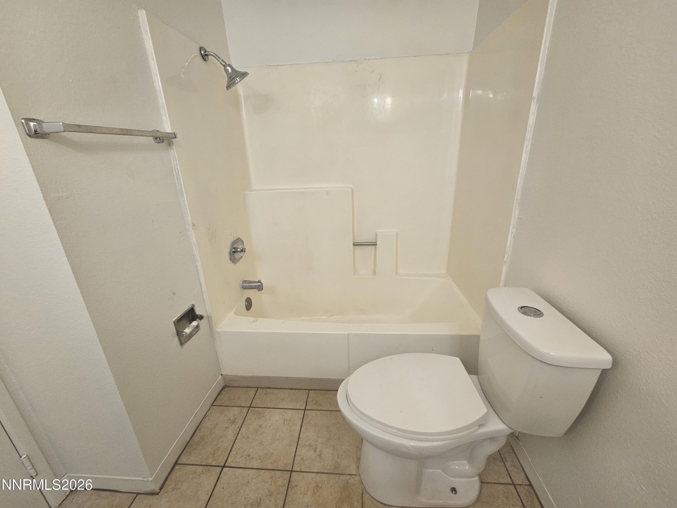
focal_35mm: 13
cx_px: 338
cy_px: 254
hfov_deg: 106.2
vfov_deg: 89.9
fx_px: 254
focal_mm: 2.2
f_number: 2.2
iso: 160
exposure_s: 1/60
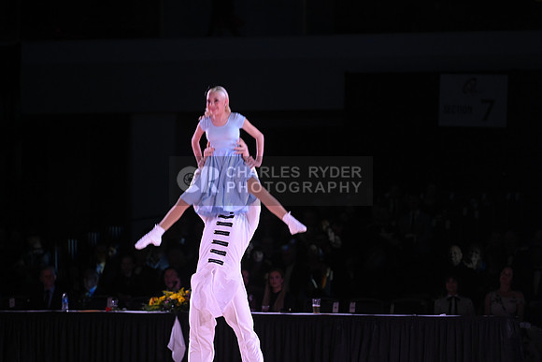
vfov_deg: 6.9
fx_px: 3012
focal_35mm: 200
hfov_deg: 10.3
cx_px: 271
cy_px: 181
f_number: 4
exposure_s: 1/200
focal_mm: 200
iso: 1600
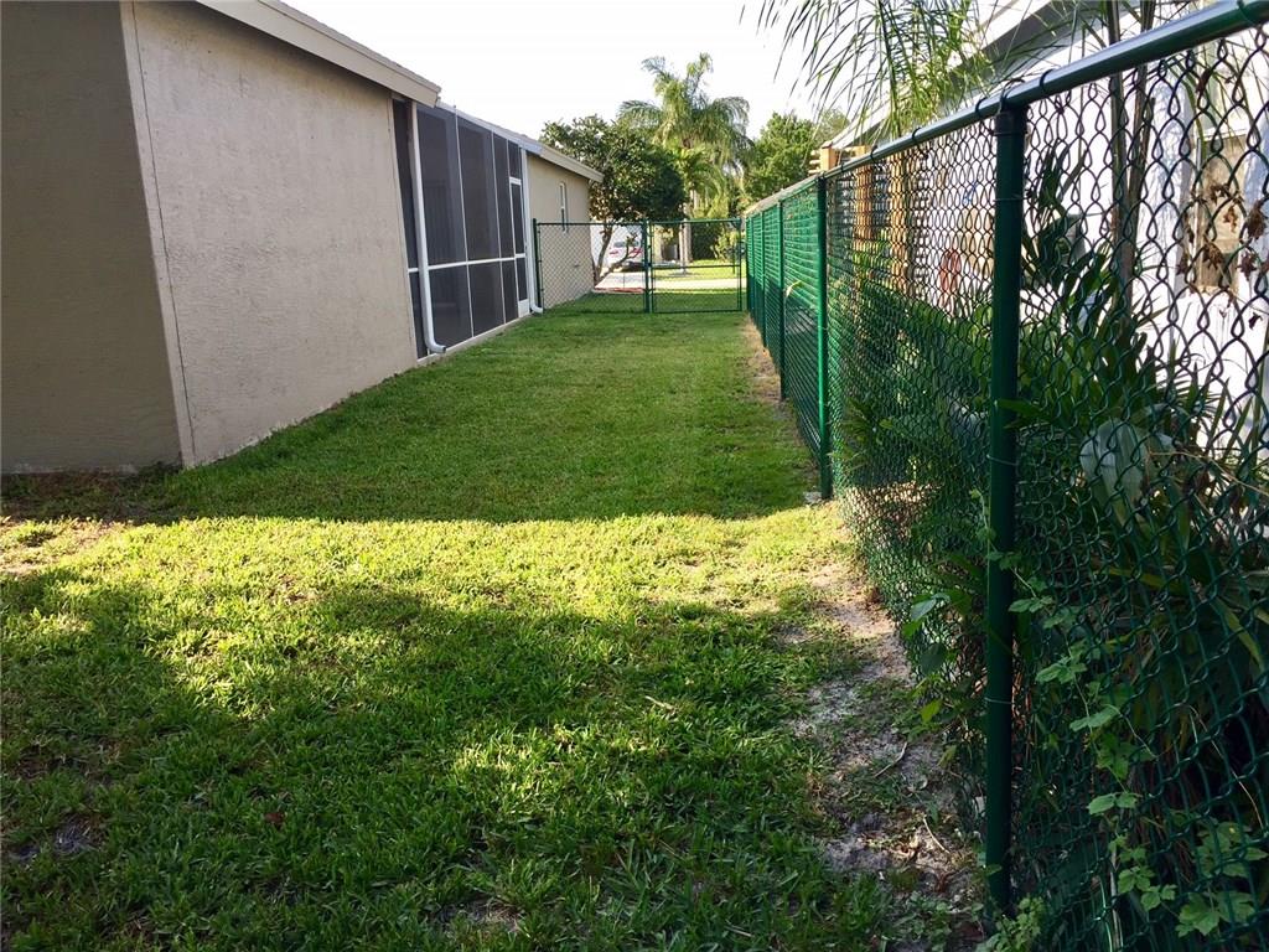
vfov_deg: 48.2
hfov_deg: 61.7
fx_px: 1063
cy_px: 476
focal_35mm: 29
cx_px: 634
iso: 32
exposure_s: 1/449
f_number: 2.2
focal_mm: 4.15
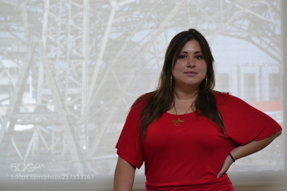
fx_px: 658
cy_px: 96
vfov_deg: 16.5
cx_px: 144
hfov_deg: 24.6
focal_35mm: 82
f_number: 8
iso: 2000
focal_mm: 55
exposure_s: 1/50
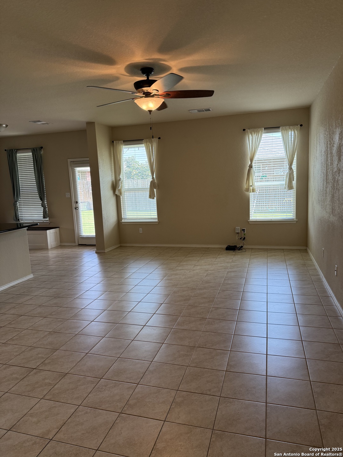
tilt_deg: -8.0
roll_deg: +1.5
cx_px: 172
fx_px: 317
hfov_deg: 56.8
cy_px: 228
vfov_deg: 71.6
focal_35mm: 24
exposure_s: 1/237
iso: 160
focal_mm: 6.76
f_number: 1.78
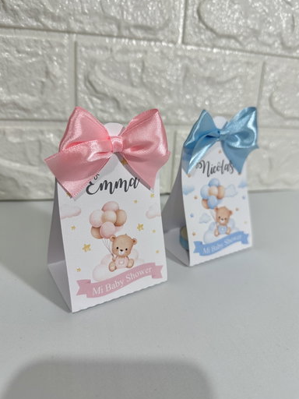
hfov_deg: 54.9
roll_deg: -5.1
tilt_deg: -22.2
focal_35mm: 25
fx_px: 288
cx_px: 150
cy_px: 199
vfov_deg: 69.4
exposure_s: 1/100
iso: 125
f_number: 1.78
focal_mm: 6.86
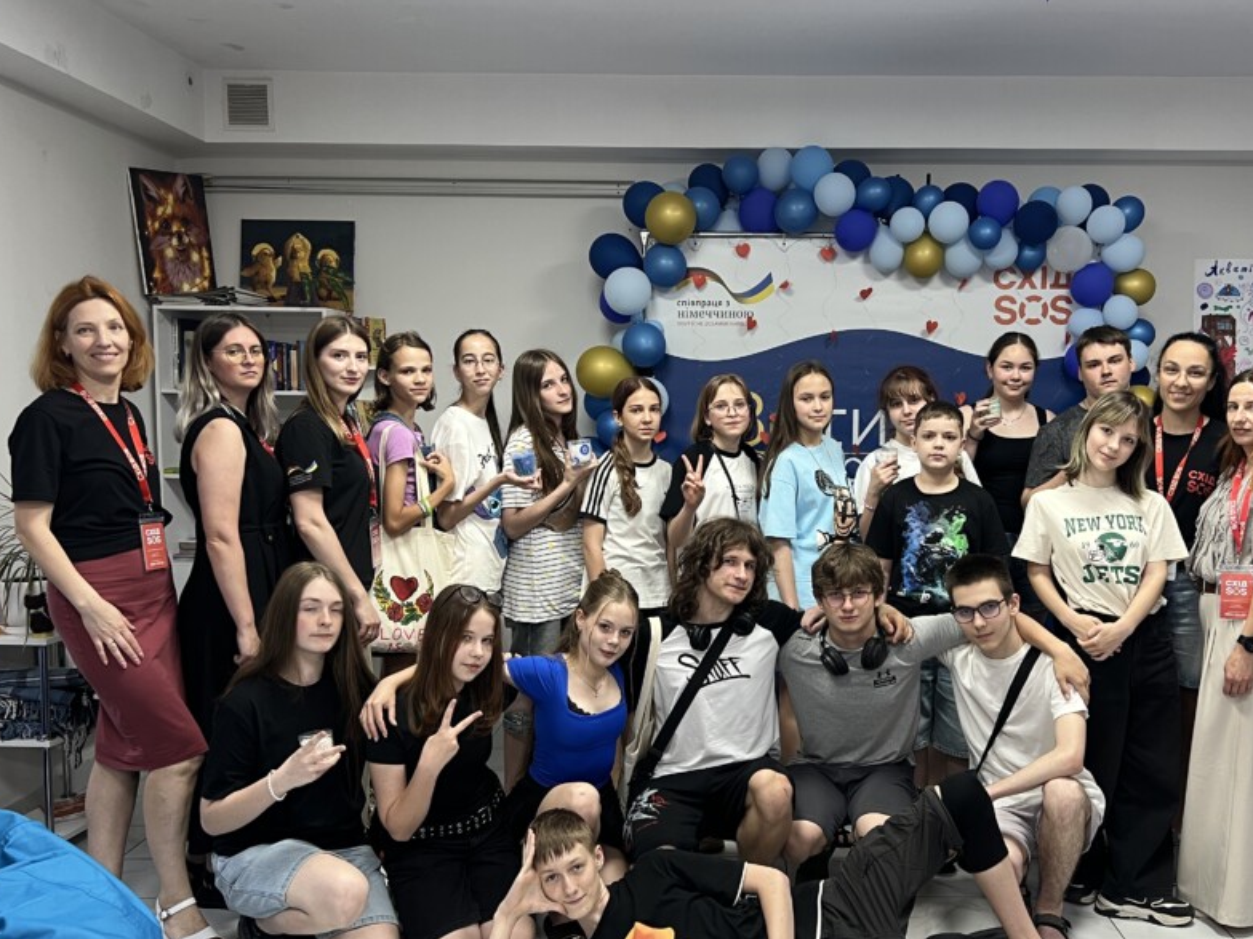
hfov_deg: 53.6
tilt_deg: -5.1
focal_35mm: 34
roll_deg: -0.6
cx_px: 744
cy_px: 507
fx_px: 1231
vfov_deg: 41.8
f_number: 1.5
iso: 80
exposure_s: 1/50
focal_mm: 5.7
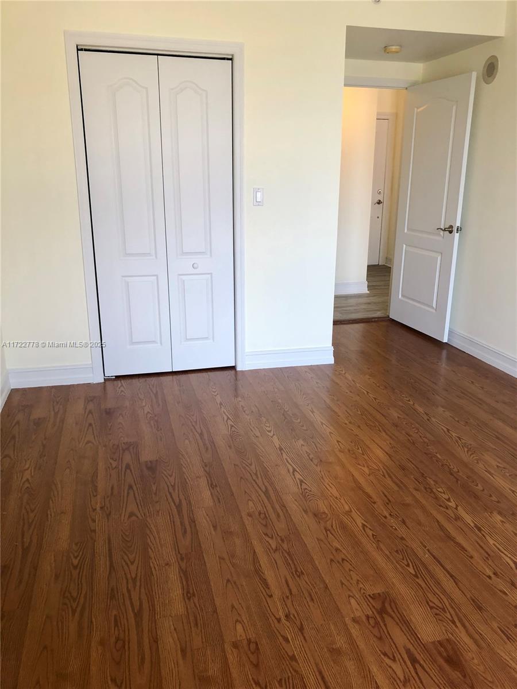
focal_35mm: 28
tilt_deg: -16.9
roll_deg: -0.3
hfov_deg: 49.7
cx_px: 258
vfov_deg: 63.4
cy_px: 344
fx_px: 558
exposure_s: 1/30
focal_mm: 3.99
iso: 25
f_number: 1.8
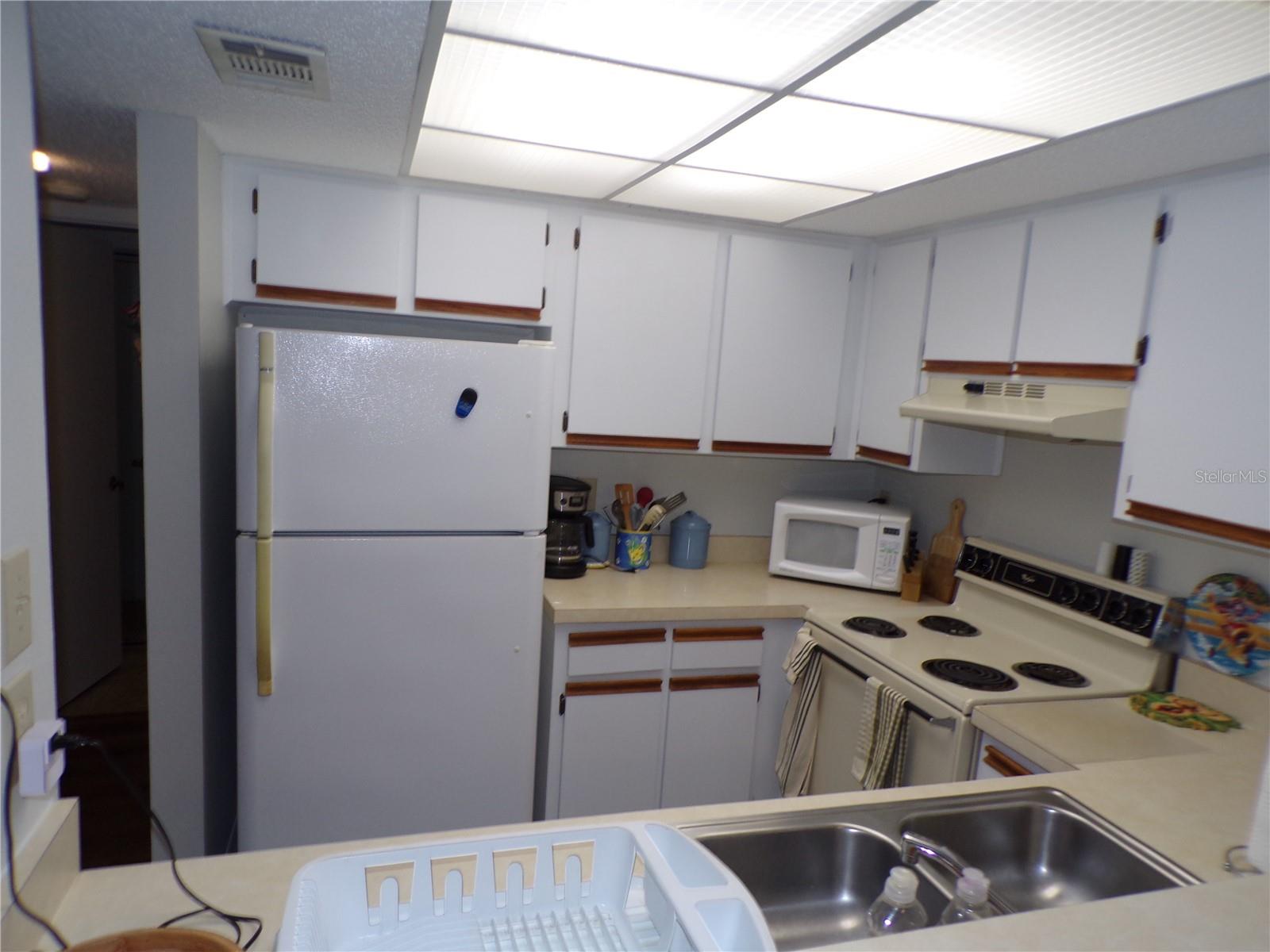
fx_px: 881
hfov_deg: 71.6
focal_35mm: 24
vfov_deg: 56.8
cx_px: 635
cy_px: 476
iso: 100
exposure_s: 1/70
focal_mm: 4.3
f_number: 3
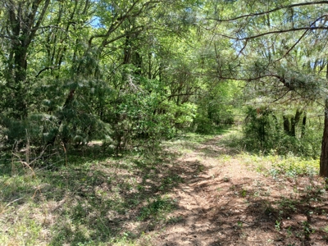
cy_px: 123
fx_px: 246
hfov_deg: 67.3
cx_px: 164
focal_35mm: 26
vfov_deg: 53.1
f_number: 1.8
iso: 25
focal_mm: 3.98
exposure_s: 1/120
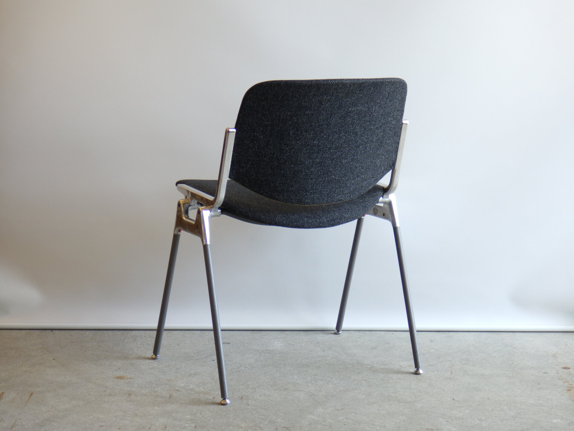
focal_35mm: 77
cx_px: 287
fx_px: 1277
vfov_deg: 19.1
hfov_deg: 25.3
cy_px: 216
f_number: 4.8
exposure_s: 1/30
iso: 125
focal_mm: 13.7
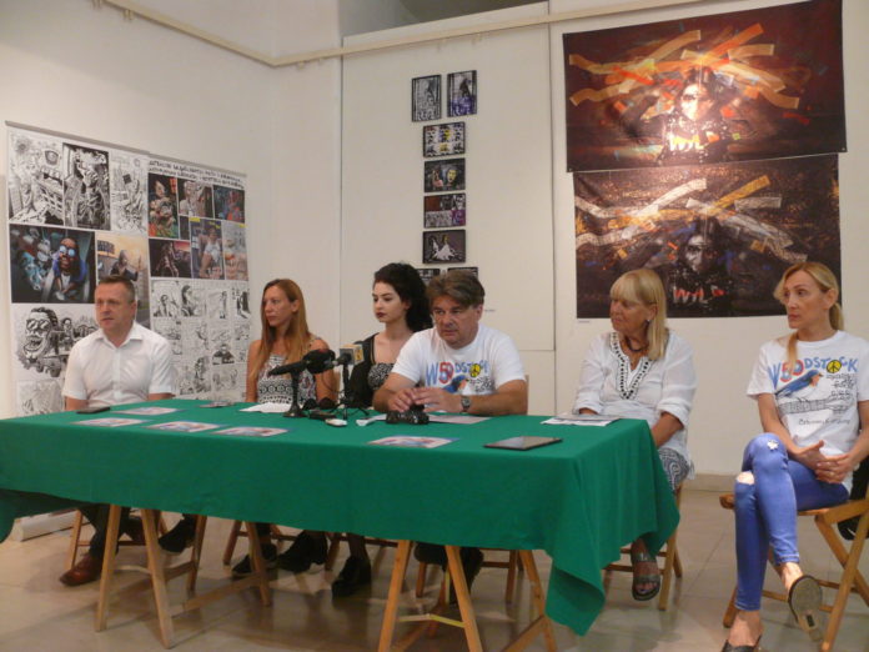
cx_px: 434
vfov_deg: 40.7
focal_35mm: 35
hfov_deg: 52.6
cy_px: 326
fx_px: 879
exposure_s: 1/30
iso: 320
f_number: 2.8
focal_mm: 7.4
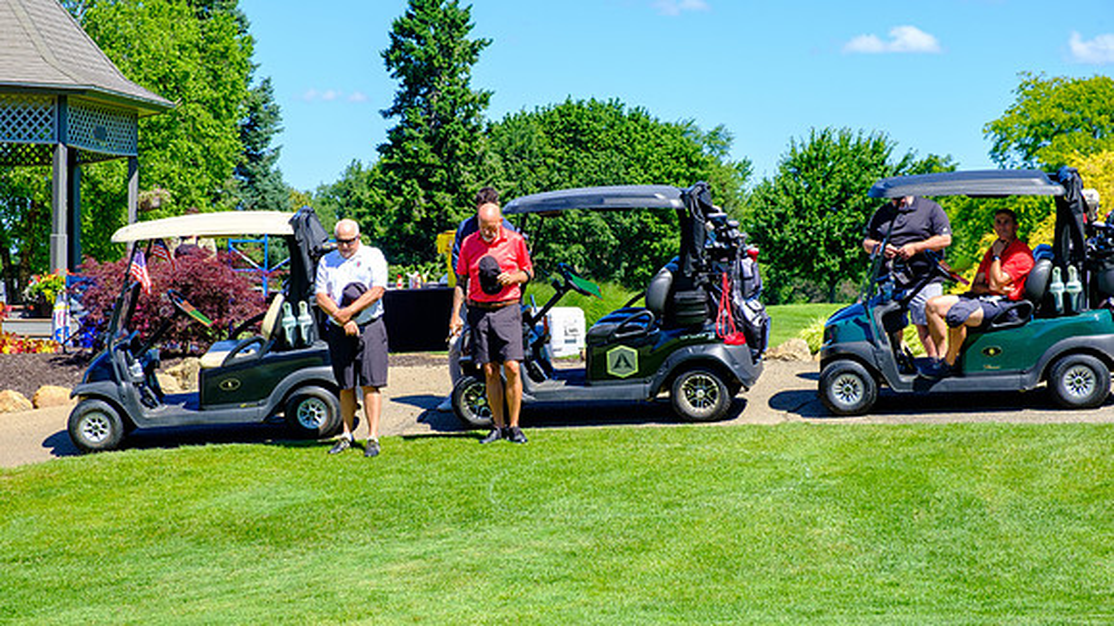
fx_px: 2568
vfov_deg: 13.9
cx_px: 557
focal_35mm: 87
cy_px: 313
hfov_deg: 24.5
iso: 200
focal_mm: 55
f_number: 8
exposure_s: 1/250
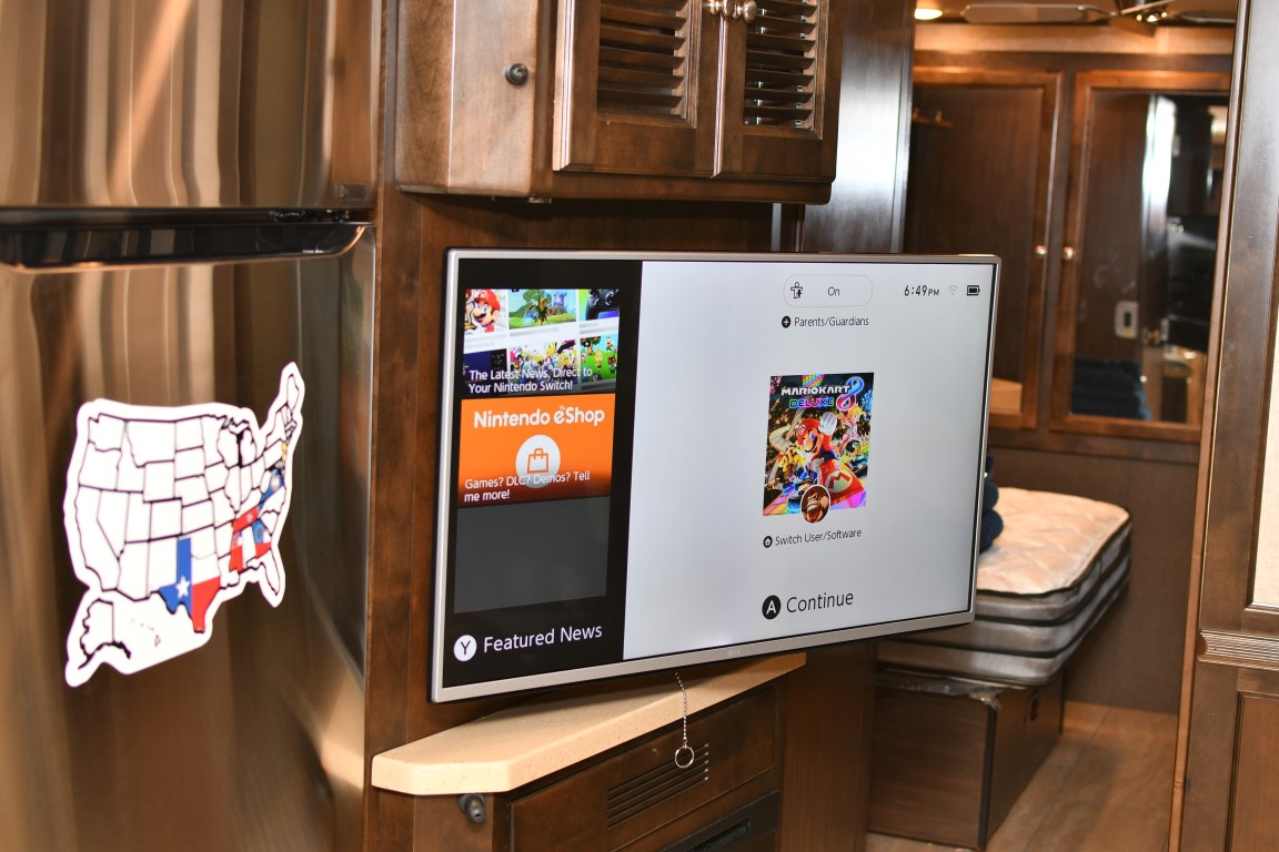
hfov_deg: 37.9
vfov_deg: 25.8
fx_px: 1865
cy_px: 426
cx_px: 640
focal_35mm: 52
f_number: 3.2
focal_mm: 35
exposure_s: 1/100
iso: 250
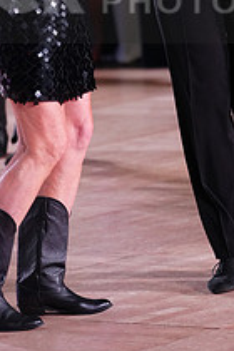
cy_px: -12
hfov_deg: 4.6
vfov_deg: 6.9
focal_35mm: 296
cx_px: 203
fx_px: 2886
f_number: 2.8
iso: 2000
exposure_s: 1/500
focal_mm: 107
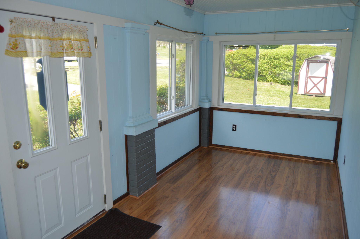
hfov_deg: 67.4
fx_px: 270
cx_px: 180
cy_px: 120
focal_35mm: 27
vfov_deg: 47.8
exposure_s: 1/160
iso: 100
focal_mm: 18
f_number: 4
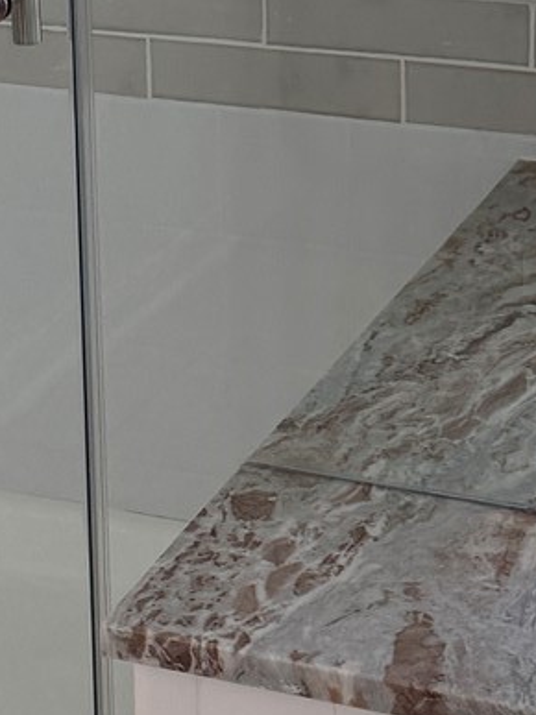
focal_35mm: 127
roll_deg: +1.9
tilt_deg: -14.5
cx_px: 109
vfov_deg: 15.2
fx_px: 2623
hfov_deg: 11.6
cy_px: -59
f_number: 1.78
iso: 160
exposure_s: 1/209
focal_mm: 6.76
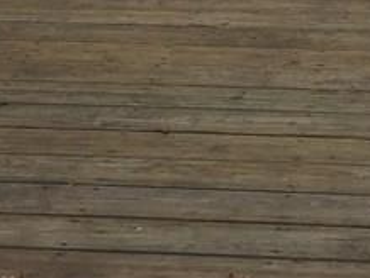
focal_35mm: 136
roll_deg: -0.6
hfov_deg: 14.3
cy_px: -356
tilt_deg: -5.6
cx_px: 338
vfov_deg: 9.8
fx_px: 1455
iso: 32
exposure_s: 1/719
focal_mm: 4.15
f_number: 2.2
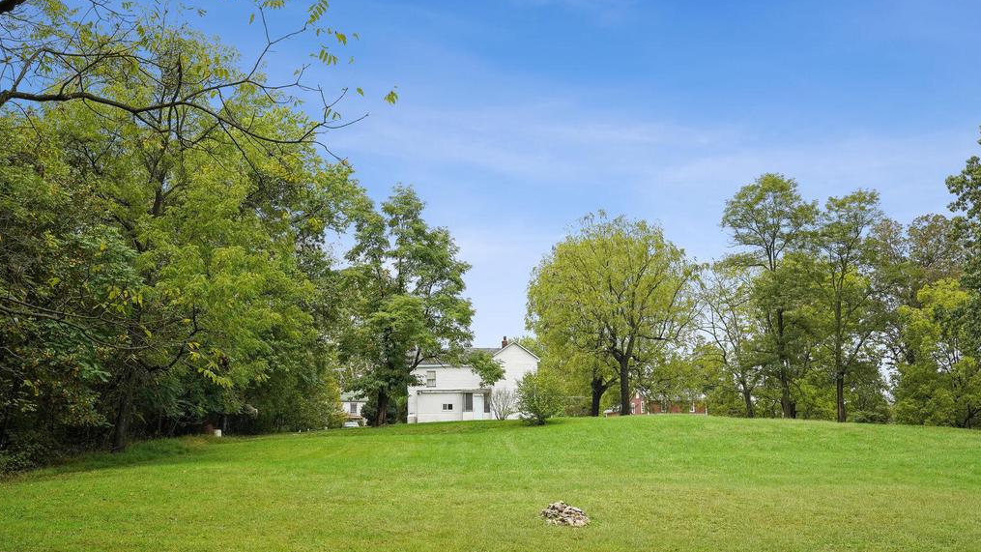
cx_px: 487
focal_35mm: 37
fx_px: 962
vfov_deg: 31.9
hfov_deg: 54.0
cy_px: 324
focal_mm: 35
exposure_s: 1/200
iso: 640
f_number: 9
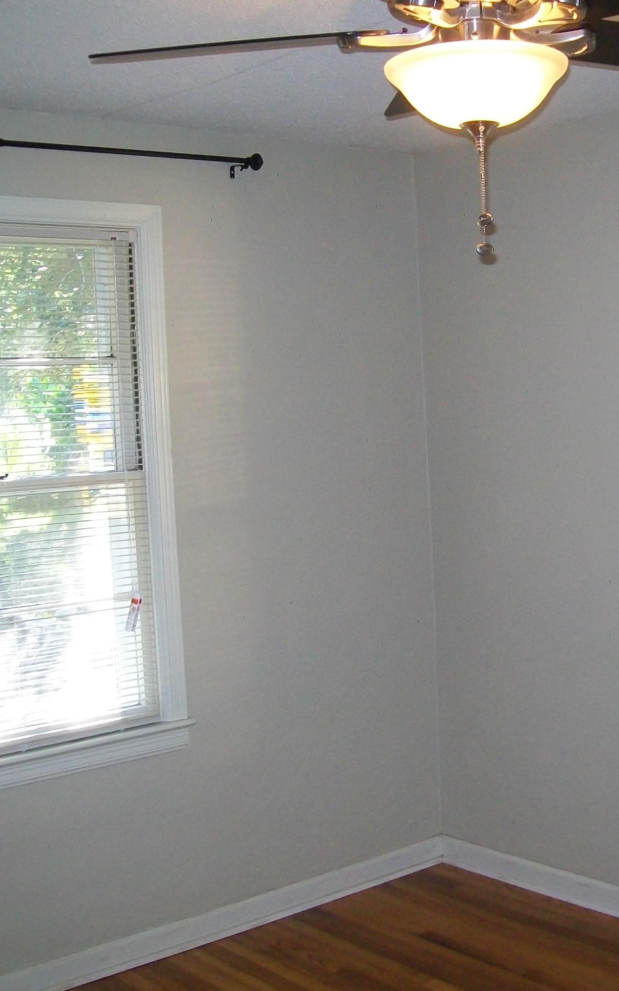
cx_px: 475
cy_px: 504
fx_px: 1323
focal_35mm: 49
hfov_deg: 26.0
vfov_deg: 41.1
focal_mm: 6.1
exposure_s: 1/60
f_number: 2.7
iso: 160
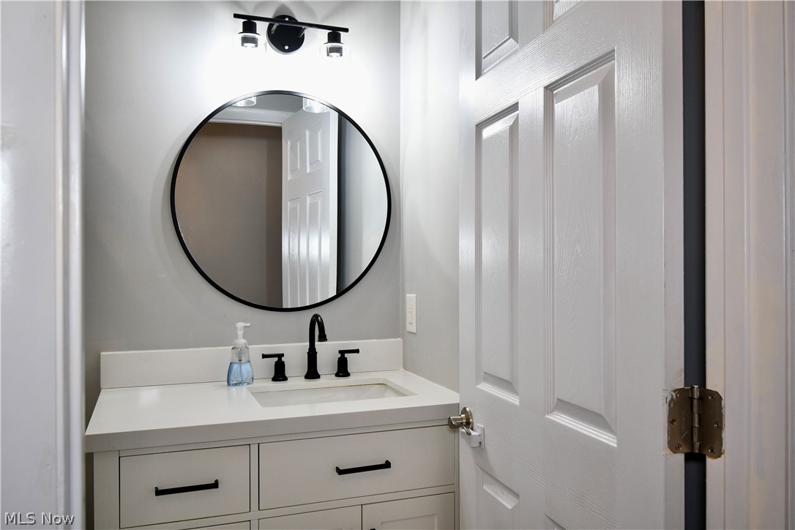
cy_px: 265
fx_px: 662
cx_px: 398
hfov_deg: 61.9
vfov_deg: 43.6
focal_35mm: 30
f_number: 5.6
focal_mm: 20
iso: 450
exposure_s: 1/30
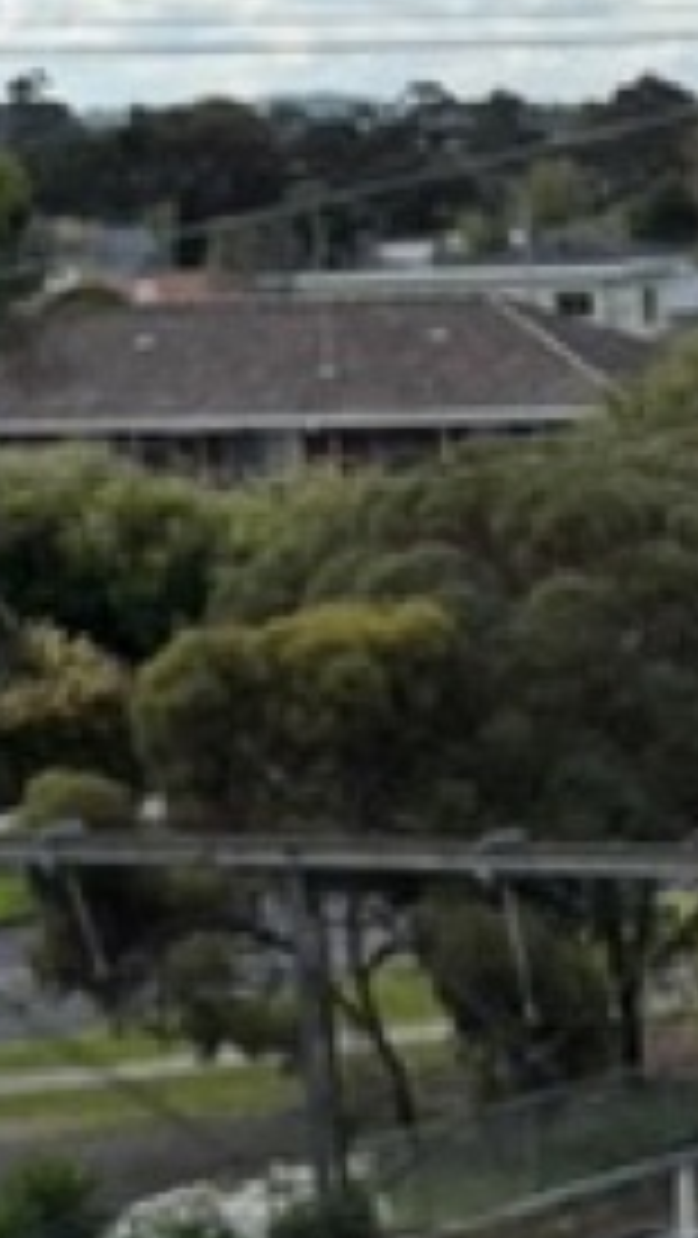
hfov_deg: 7.3
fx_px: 5421
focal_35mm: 165
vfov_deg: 10.7
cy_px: 3142
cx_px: 982
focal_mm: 5.1
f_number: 1.6
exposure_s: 1/3876
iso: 50
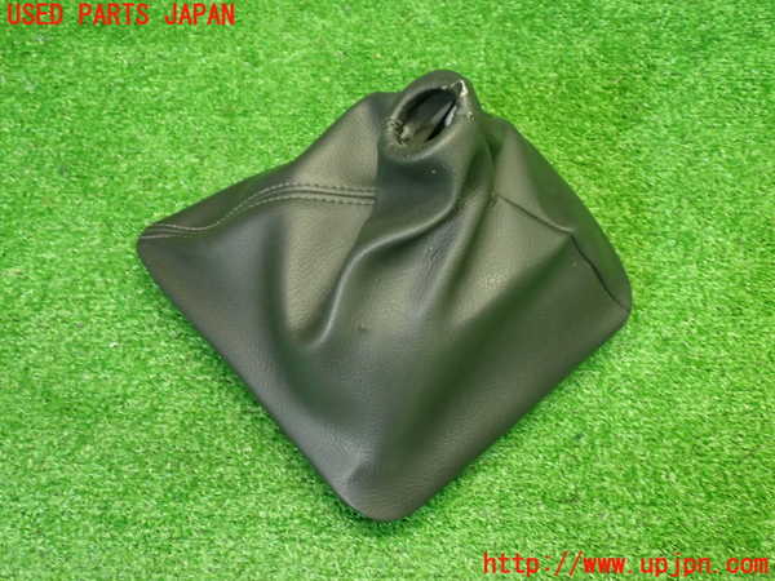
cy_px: 290
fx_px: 851
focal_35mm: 38
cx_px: 388
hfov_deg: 49.0
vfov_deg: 37.7
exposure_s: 1/40
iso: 400
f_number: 2.7
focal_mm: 6.83
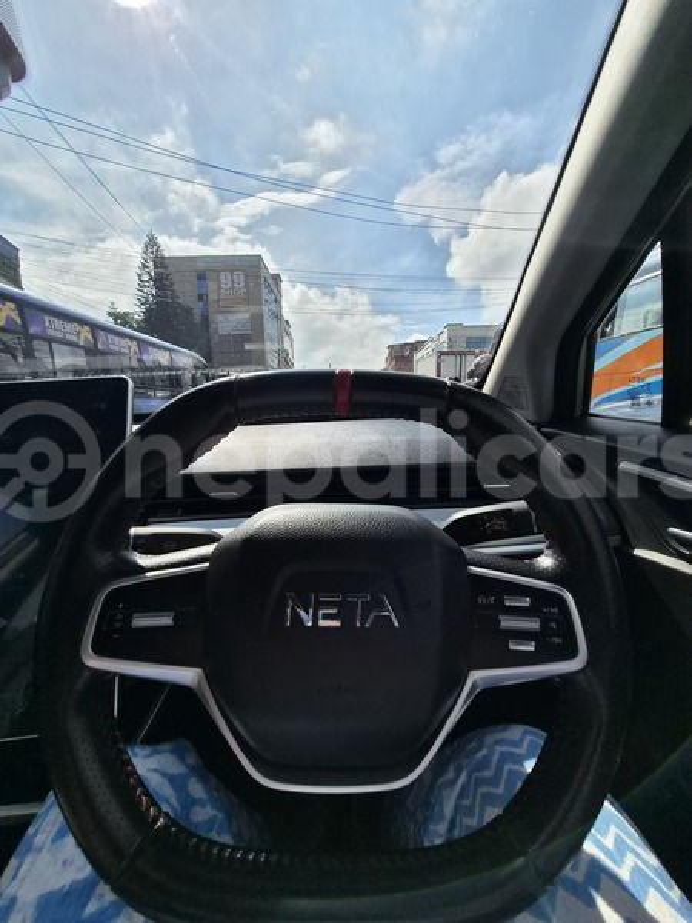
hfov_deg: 89.9
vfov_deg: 106.2
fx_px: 347
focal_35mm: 13
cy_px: 462
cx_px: 346
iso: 80
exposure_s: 1/7696
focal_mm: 2.2
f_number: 2.2
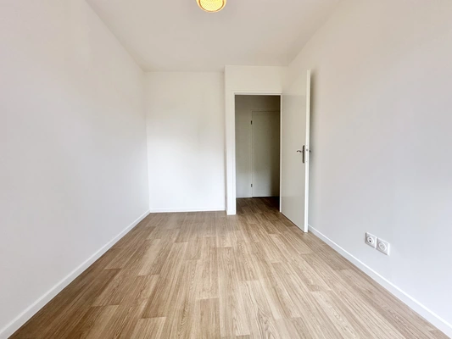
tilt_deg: -3.5
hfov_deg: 102.1
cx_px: 226
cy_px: 170
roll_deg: +1.0
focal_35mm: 14
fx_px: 183
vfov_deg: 85.7
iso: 160
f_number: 2.2
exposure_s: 1/100
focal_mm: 2.22
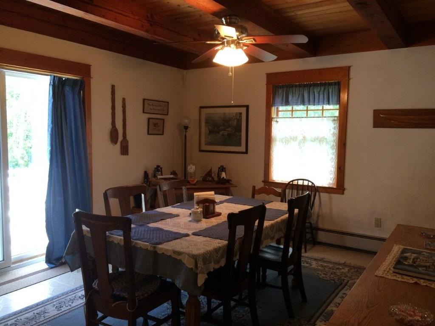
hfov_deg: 61.7
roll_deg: -0.6
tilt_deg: -6.3
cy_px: 163
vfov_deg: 48.2
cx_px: 218
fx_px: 364
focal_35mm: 29
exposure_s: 1/30
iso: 50
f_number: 2.2
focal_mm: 4.15
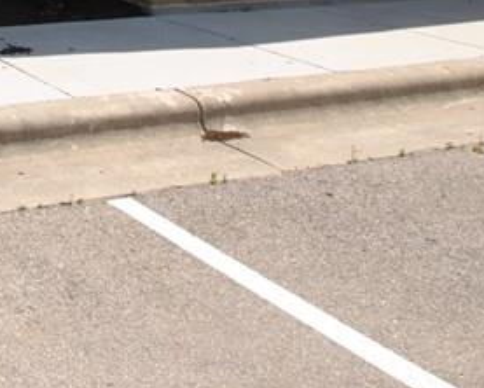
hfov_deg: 25.6
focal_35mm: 55
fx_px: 788
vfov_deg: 21.7
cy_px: -234
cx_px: -241
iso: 100
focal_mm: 10
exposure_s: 1/200
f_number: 11
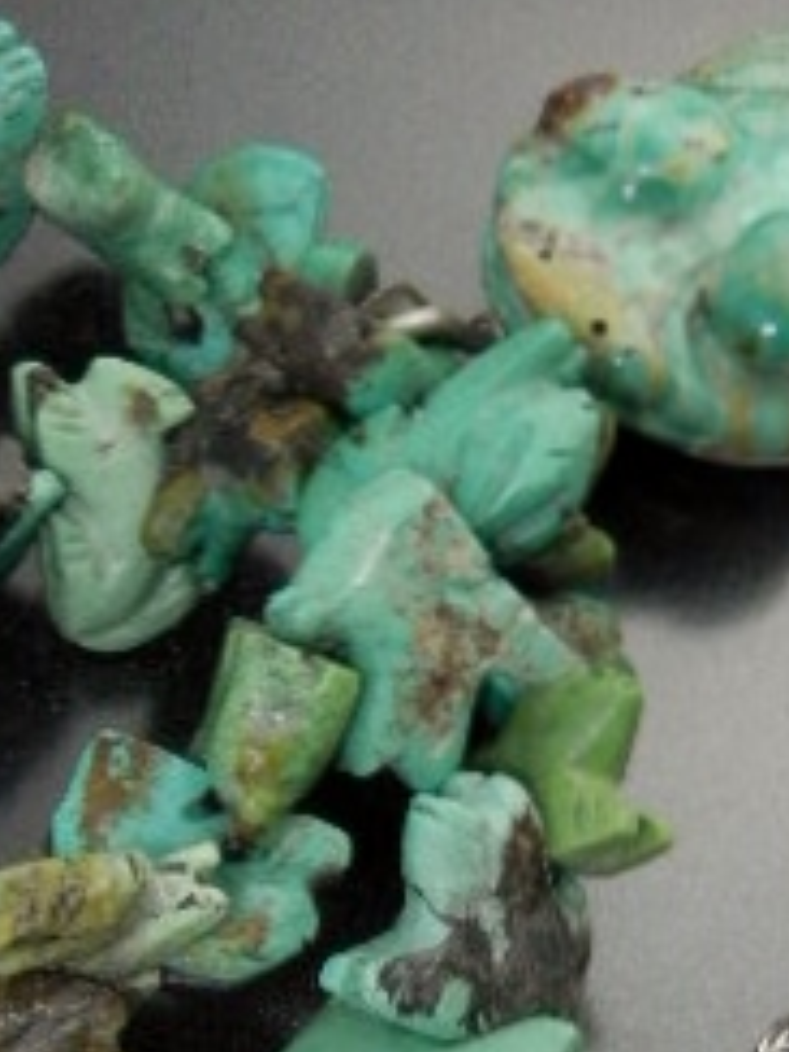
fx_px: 2705
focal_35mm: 89
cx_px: 155
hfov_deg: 16.5
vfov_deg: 21.3
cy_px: 1026
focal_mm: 6.2
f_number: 7.2
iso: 800
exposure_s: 1/30
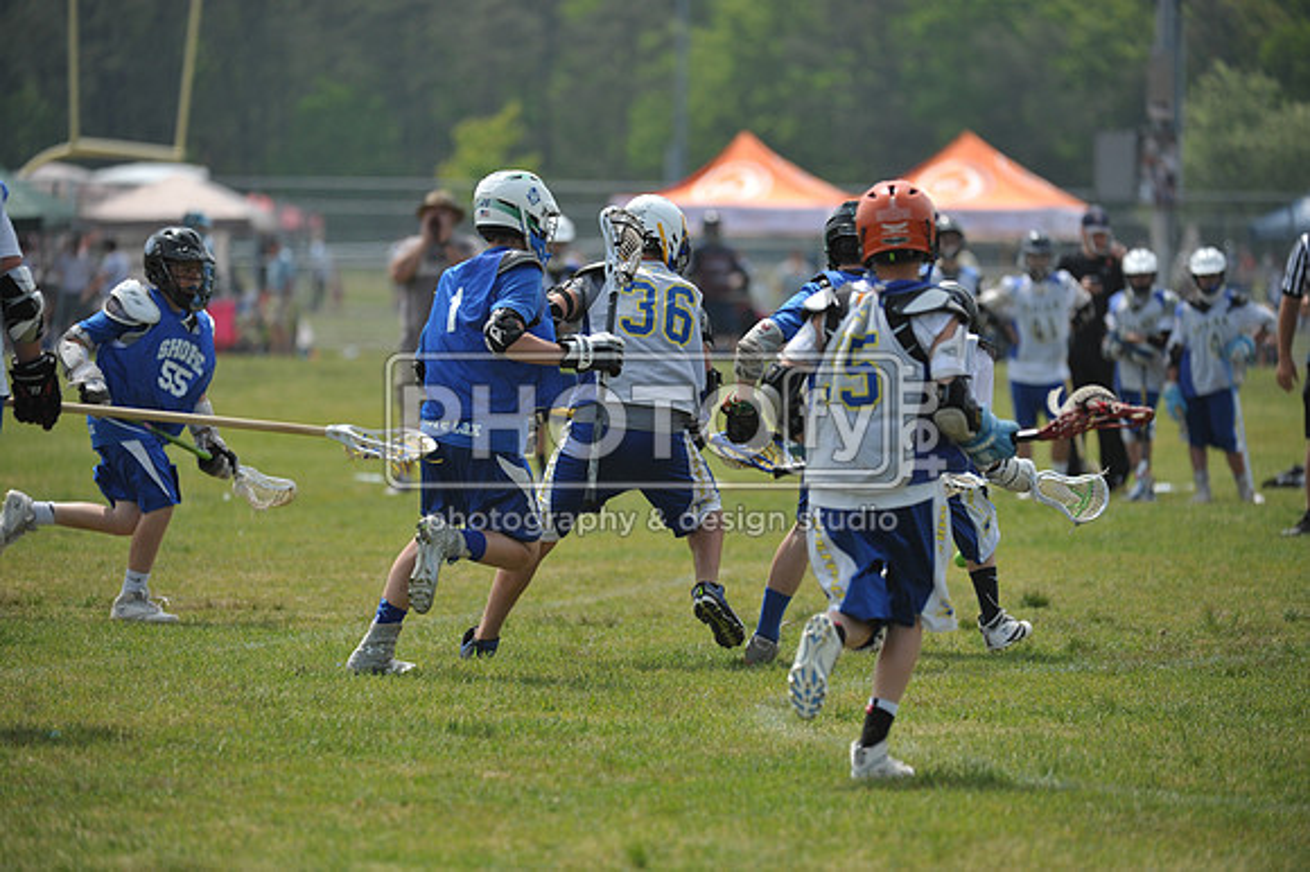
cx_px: 655
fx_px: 9092
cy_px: 436
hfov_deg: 8.2
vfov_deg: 5.5
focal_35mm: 250
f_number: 4
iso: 640
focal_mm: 250
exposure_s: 1/4000
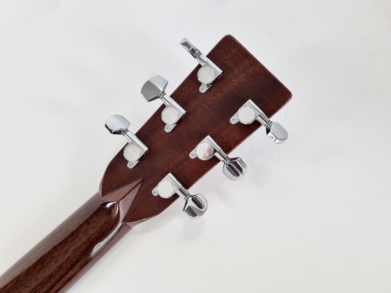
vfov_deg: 53.1
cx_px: 196
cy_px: 146
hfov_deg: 67.3
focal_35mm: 26
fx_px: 294
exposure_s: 1/100
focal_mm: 5.4
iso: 160
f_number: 1.8
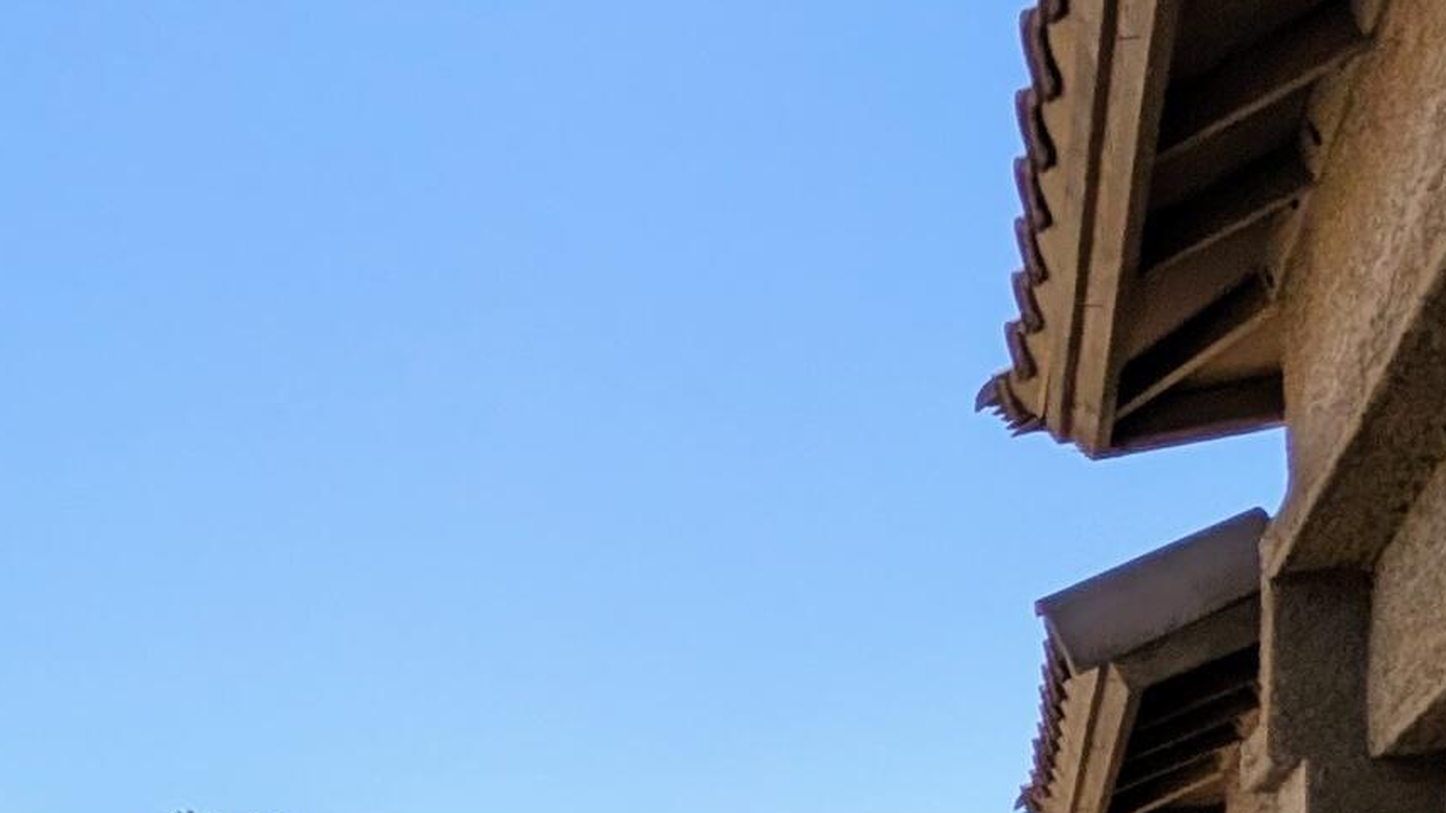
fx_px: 1763
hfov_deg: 31.1
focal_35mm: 46
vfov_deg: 22.3
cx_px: -557
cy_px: 1150
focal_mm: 2.02
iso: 56
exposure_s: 1/3077
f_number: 1.7
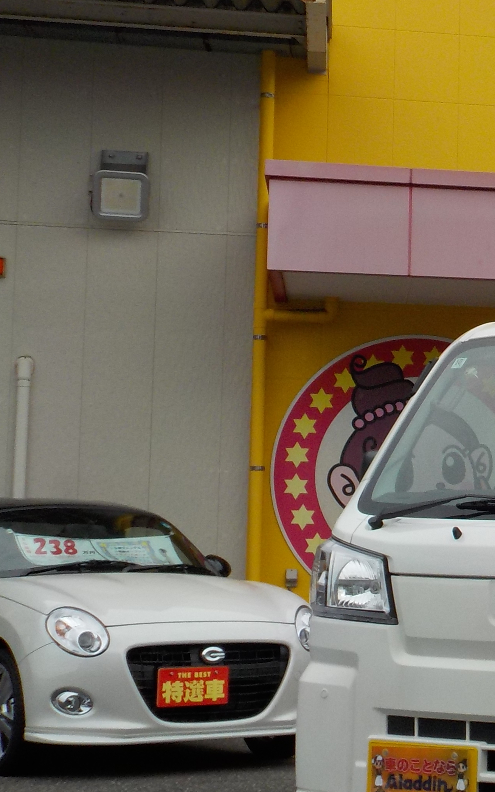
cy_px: 400
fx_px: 1727
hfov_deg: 15.1
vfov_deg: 25.8
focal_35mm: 80
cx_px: 750
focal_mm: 5.2
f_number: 3.7
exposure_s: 1/640
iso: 125
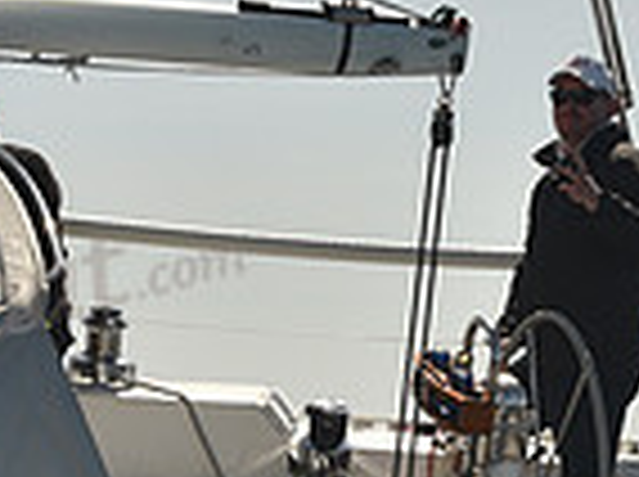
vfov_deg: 5.4
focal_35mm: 275
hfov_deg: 7.2
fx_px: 5068
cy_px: 493
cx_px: 482
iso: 250
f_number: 7.1
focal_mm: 70
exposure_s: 1/640
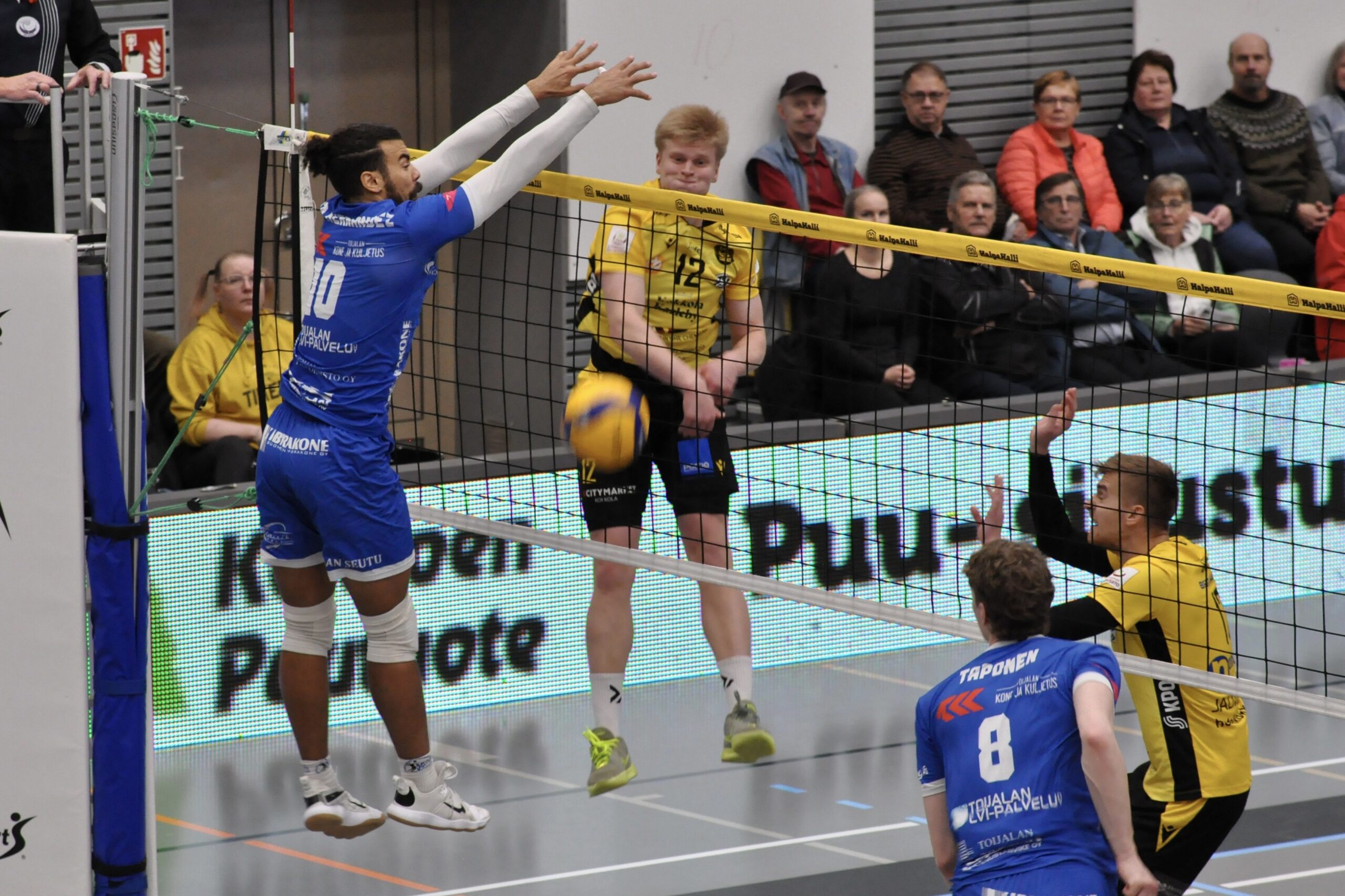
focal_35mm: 180
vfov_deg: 7.6
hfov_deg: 11.4
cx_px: 672
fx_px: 6724
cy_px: 448
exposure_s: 1/200
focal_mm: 120
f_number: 4
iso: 1600
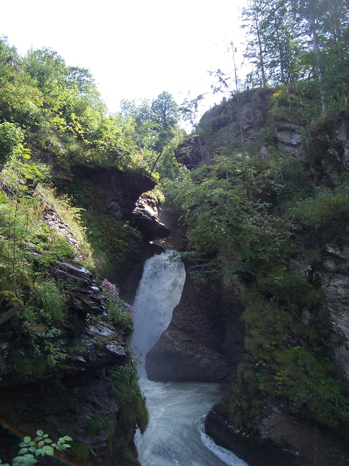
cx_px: 174
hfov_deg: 41.8
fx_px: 457
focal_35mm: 34
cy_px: 233
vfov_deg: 54.0
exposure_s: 1/350
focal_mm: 5.6
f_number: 2.7
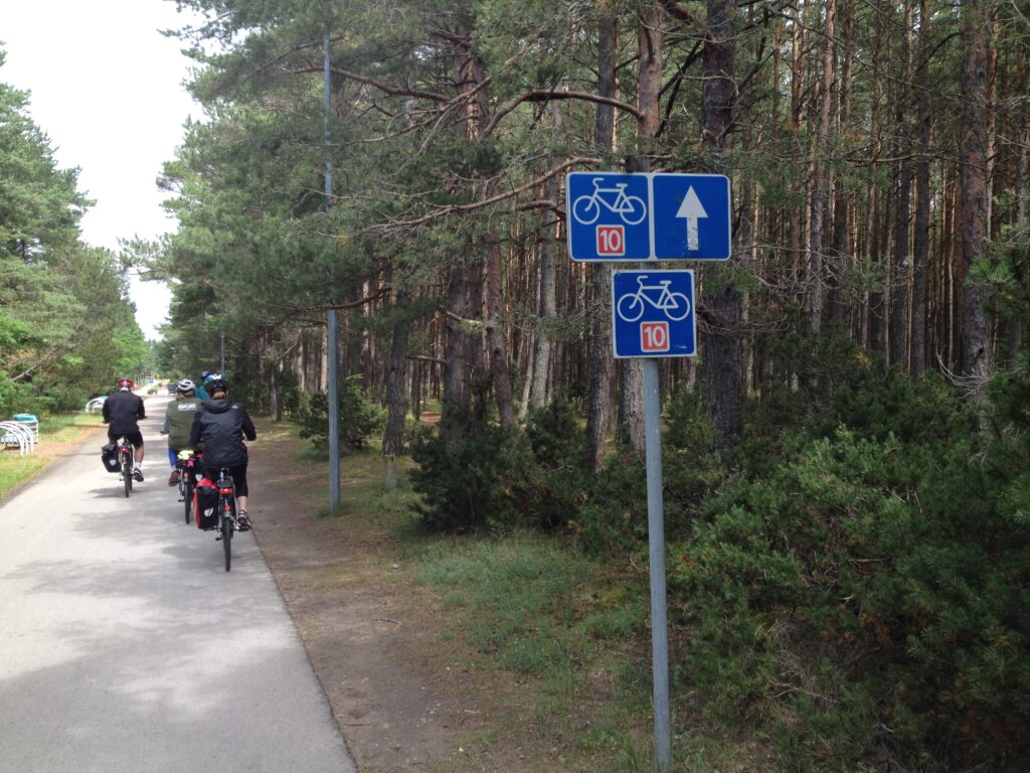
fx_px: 1041
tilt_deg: +0.5
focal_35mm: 35
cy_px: 386
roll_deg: +2.6
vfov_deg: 40.7
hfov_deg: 52.6
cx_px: 515
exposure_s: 1/480
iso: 50
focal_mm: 4.28
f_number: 2.4
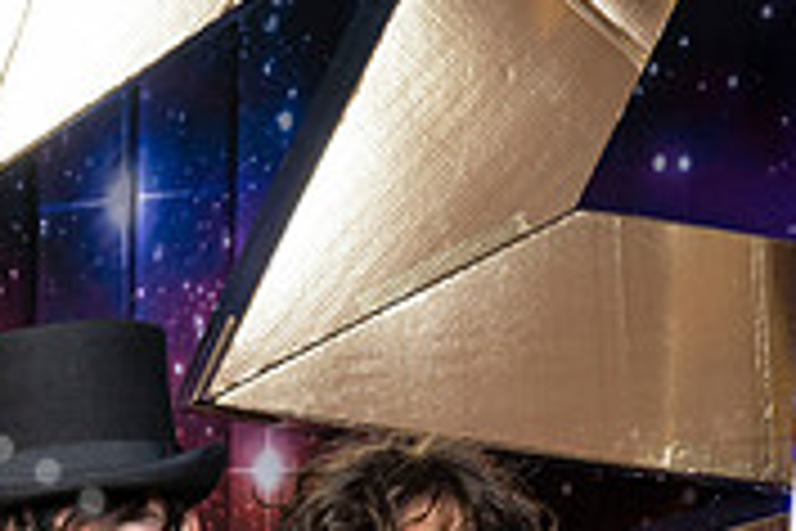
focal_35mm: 132
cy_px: 826
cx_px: -102
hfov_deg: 15.1
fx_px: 2918
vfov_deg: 10.0
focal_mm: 33.5
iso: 320
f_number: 9
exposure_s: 1/125
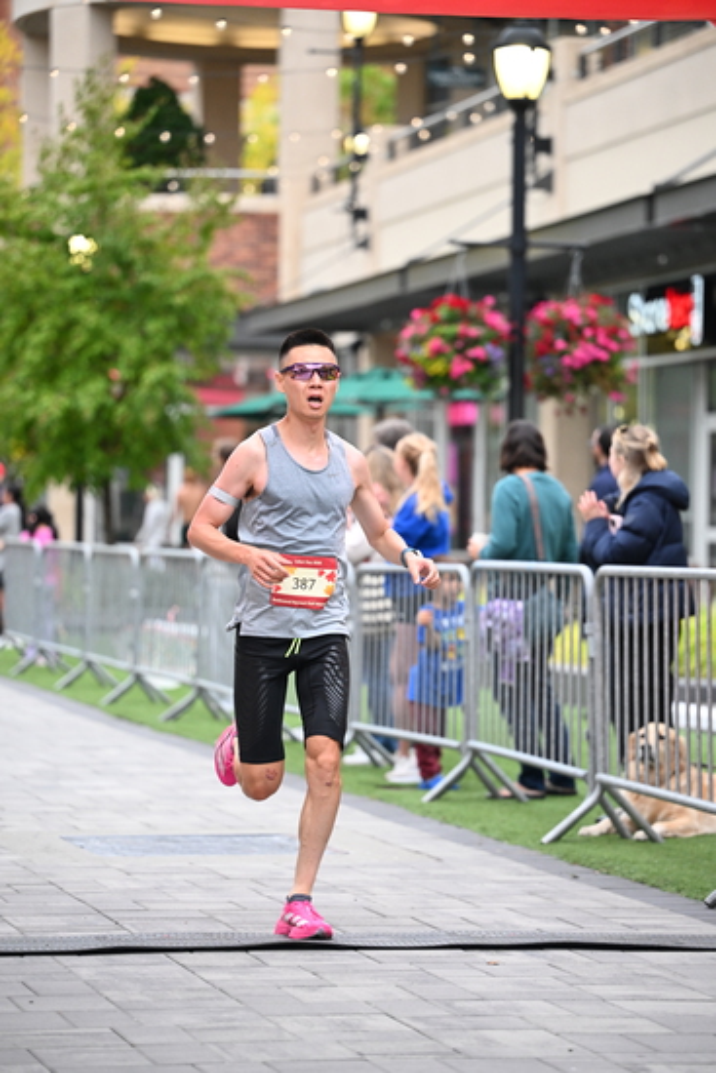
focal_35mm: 125
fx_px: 3727
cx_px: 358
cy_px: 536
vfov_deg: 16.4
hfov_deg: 11.0
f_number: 2.8
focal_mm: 125
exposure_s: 1/800
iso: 1600
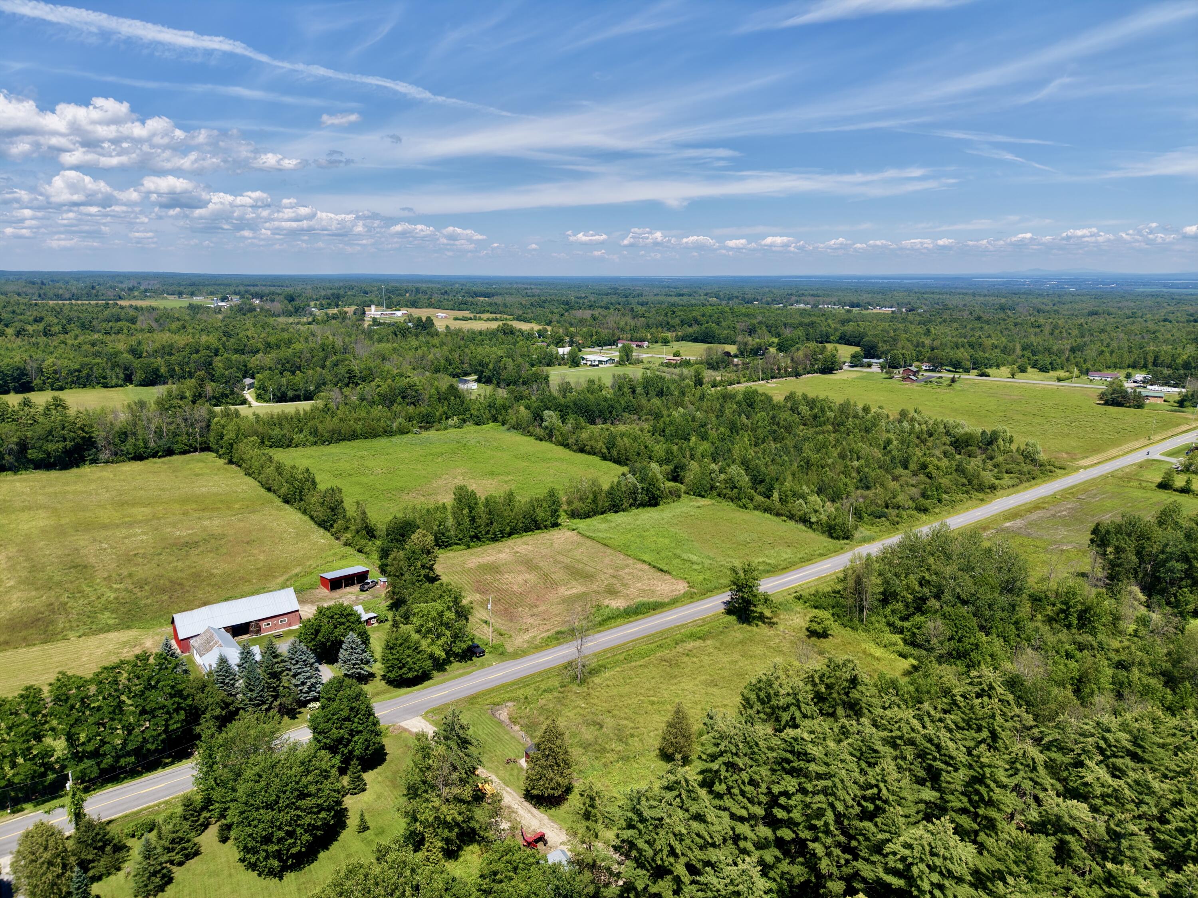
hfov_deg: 71.6
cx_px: 599
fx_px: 831
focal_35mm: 24
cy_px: 449
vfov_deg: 56.8
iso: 170
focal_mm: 8.67
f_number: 1.8
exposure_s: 1/4000
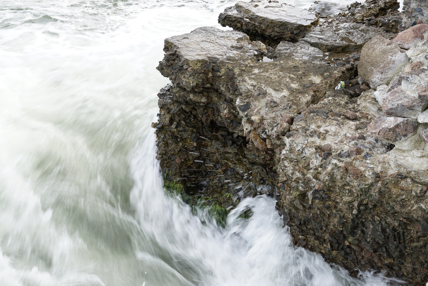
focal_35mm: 52
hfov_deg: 37.9
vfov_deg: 25.7
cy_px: 143
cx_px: 214
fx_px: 624
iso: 100
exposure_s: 1/30
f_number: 8
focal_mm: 35
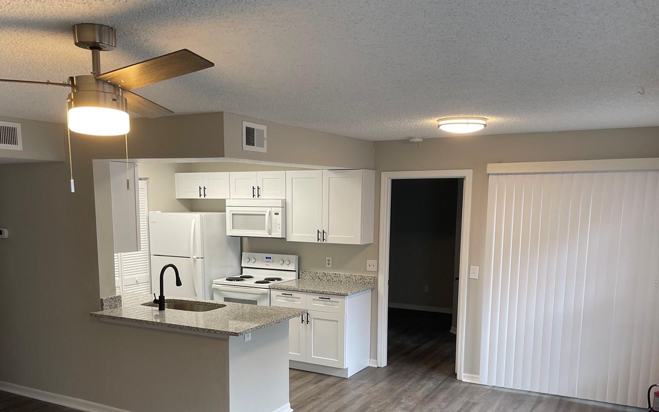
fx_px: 575
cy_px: 285
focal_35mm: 32
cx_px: 316
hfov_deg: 59.6
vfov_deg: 38.8
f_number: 1.6
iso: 125
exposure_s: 1/120
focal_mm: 5.1
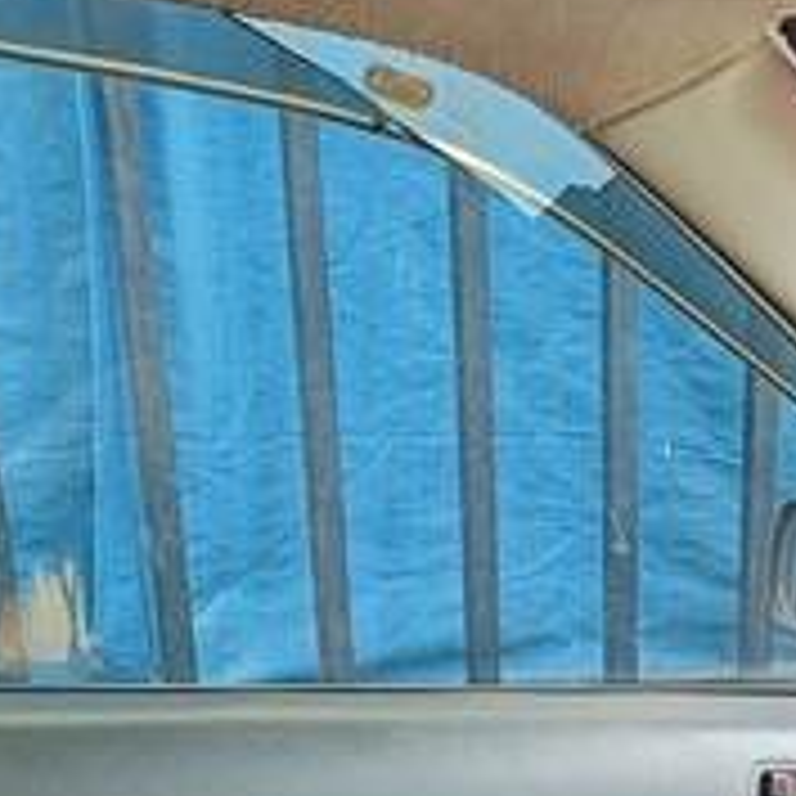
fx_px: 1951
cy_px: 1133
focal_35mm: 75
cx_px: 899
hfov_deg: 21.7
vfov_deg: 20.3
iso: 424
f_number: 1.7
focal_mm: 4.7
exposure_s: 1/50
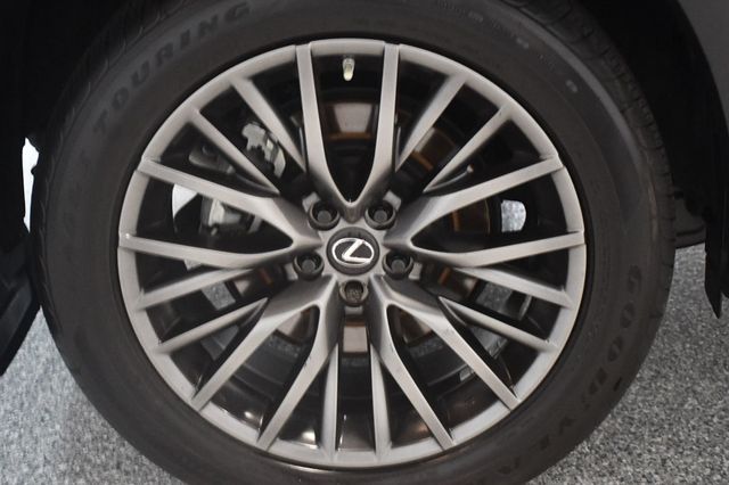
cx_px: 364
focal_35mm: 72
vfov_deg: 18.9
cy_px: 242
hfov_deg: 28.1
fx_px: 1457
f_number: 4.5
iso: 5600
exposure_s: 1/60
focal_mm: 48
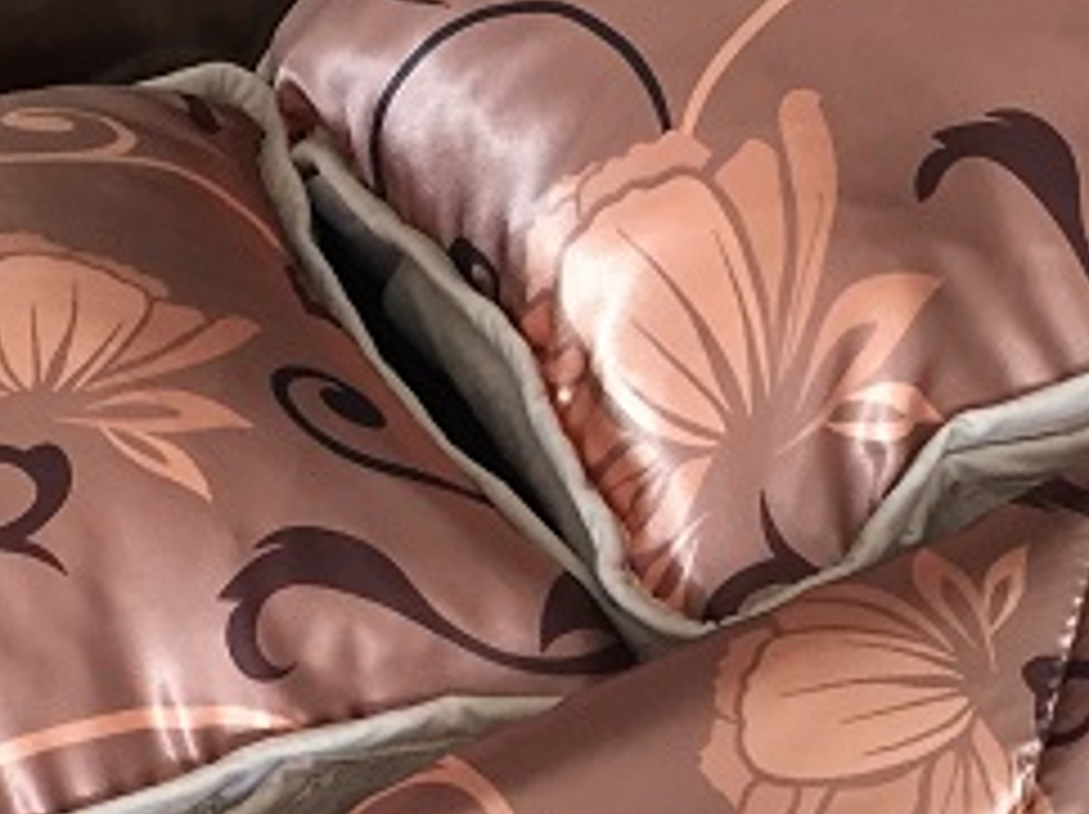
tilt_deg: -47.4
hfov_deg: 20.4
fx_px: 3017
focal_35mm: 96
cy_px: 859
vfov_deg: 15.0
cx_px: 738
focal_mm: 4.15
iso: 125
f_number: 2.2
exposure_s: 1/33
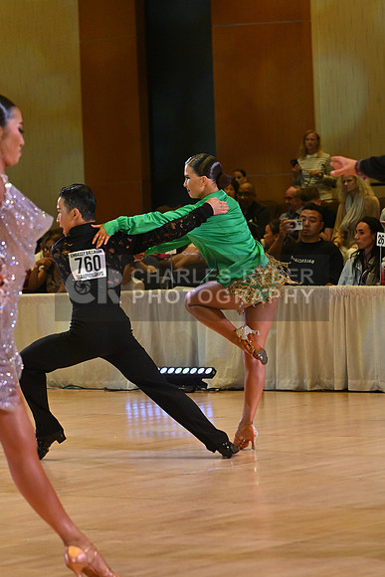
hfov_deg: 9.2
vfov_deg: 13.7
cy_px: 288
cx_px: 192
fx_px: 2405
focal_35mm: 150
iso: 4000
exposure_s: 1/400
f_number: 7.1
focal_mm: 150
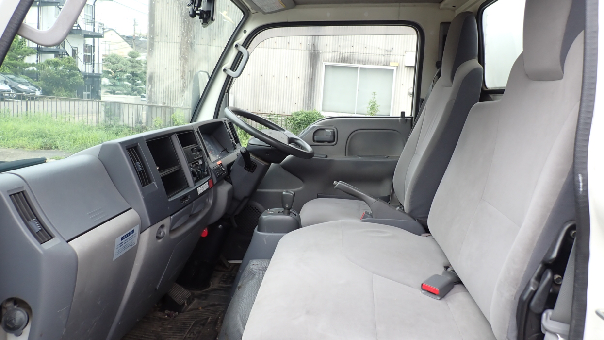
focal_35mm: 28
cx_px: 301
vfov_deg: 41.3
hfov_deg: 67.9
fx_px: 448
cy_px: 136
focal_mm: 4.5
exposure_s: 1/200
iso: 100
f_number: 2.8
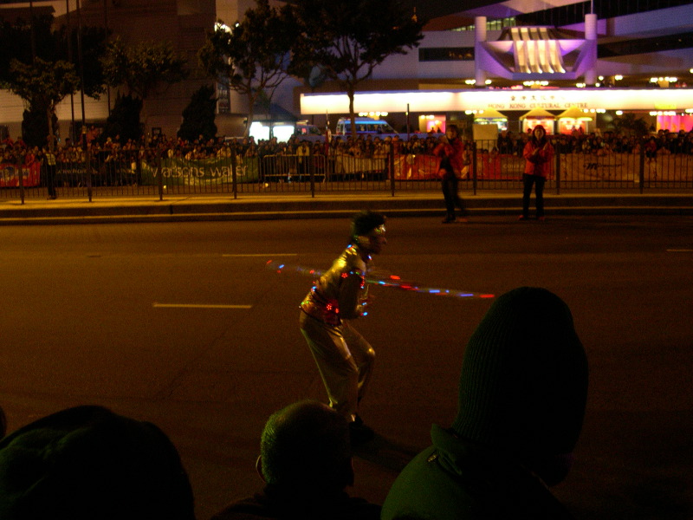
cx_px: 346
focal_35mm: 38
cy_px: 260
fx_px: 761
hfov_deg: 49.0
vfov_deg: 37.7
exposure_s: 1/17
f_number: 2.8
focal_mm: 8
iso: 400
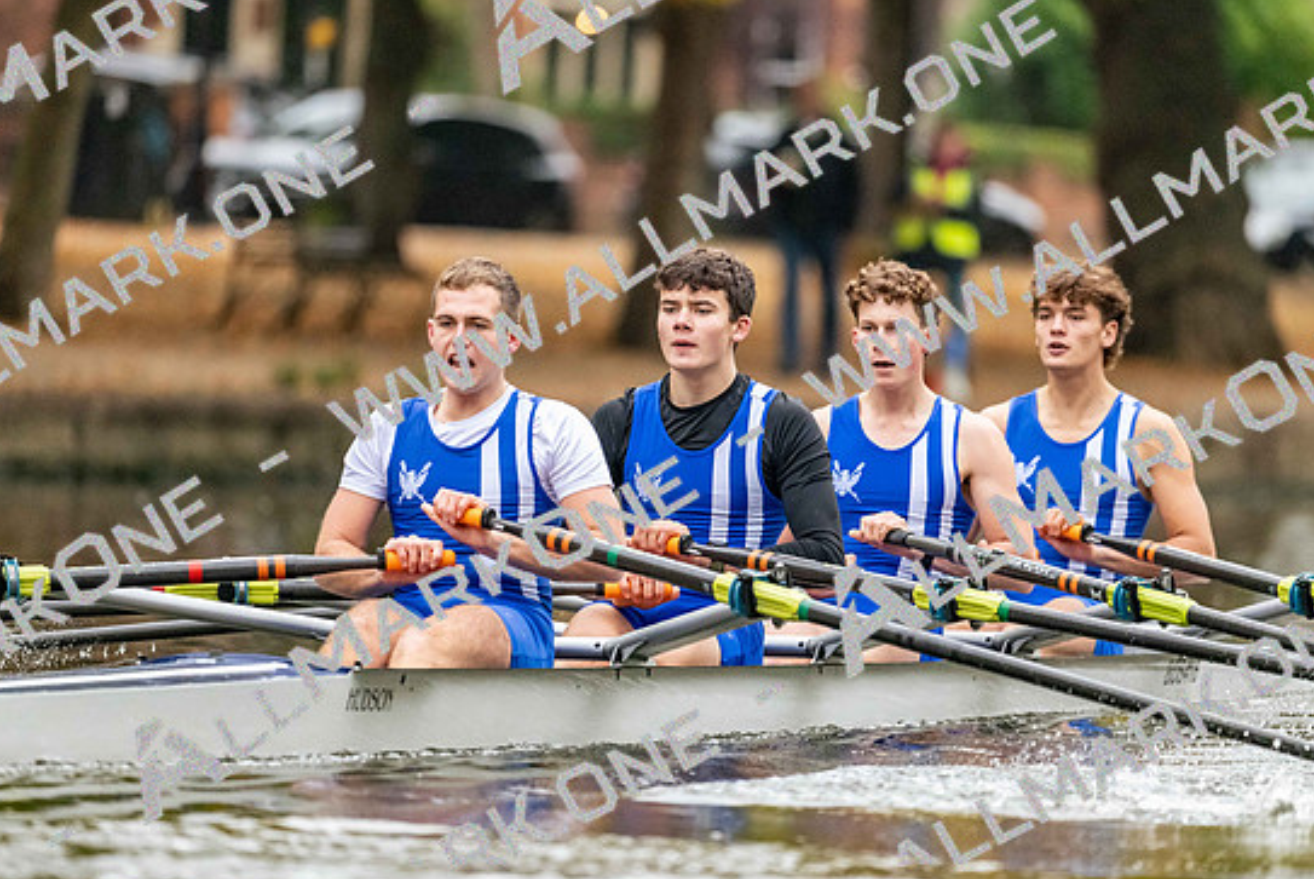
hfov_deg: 4.8
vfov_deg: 3.2
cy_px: 449
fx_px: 15598
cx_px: 627
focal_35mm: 427
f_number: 4.5
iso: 7200
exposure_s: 1/2500
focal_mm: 400
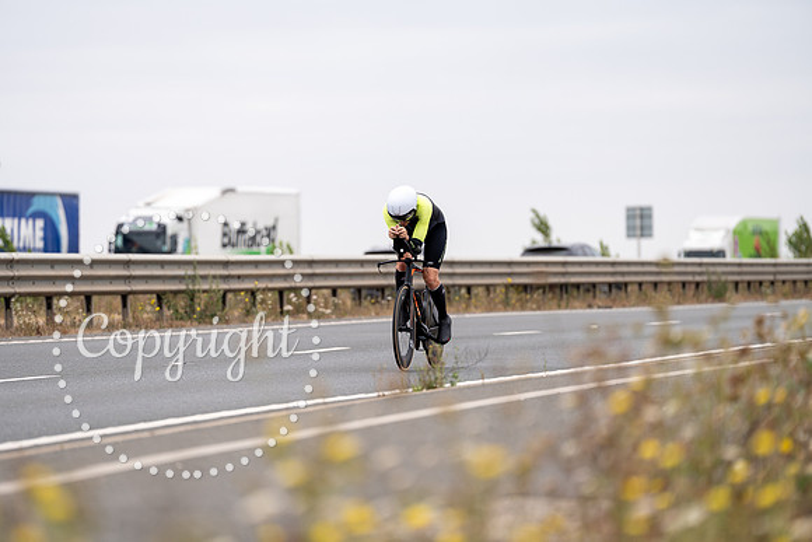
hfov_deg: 10.3
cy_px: 271
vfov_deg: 6.9
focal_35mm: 200
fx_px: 4512
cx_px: 406
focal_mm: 200
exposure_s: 1/800
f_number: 3.2
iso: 100
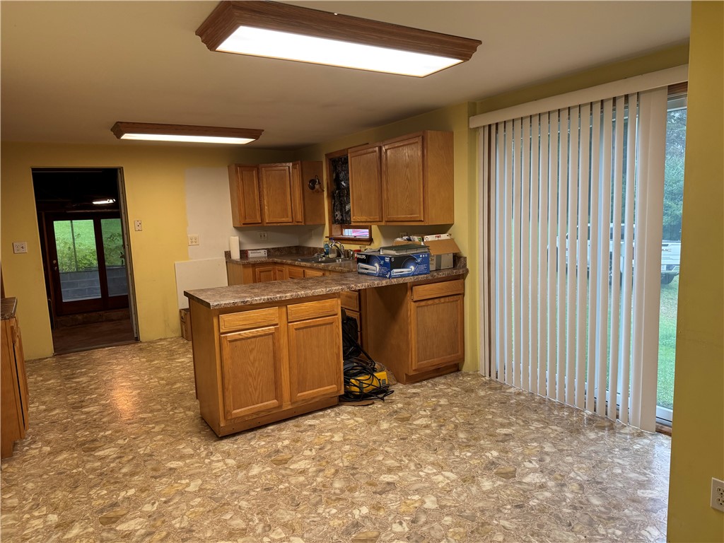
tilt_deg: -7.7
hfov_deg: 71.6
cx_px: 362
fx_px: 502
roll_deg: +2.5
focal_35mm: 24
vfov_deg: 56.8
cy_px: 272
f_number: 1.78
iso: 200
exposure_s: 1/120
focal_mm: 6.76
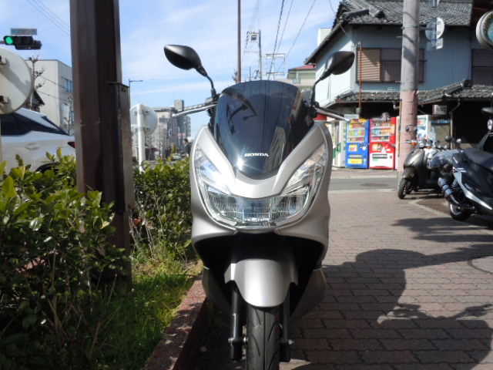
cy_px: 185
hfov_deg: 63.4
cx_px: 246
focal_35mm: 28
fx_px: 399
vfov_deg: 49.7
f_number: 3.7
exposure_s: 1/640
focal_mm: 5
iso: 100
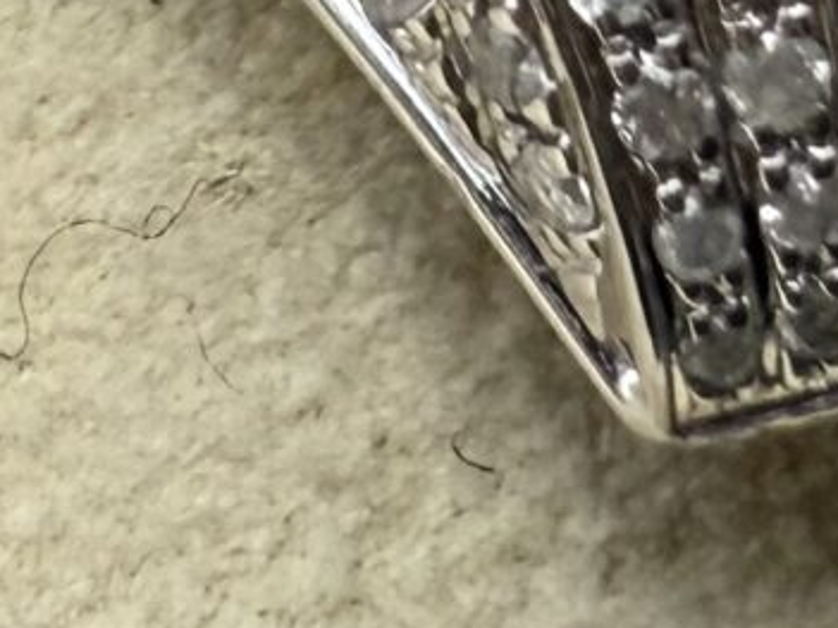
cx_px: 587
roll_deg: -2.9
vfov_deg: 7.5
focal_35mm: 175
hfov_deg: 11.3
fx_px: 4235
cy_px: -1194
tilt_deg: -30.3
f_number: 2.2
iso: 100
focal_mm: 2.22
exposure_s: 1/99
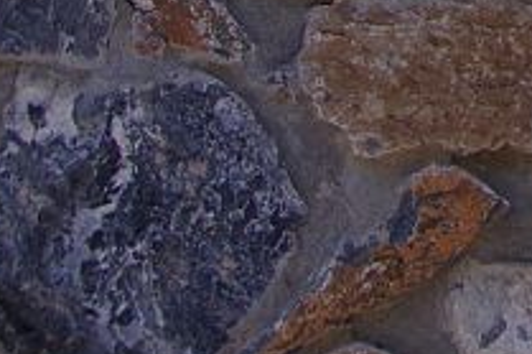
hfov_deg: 7.9
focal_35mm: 230
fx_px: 3396
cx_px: 1489
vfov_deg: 5.7
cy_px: -588
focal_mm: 40
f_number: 10
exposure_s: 1/250
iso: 400
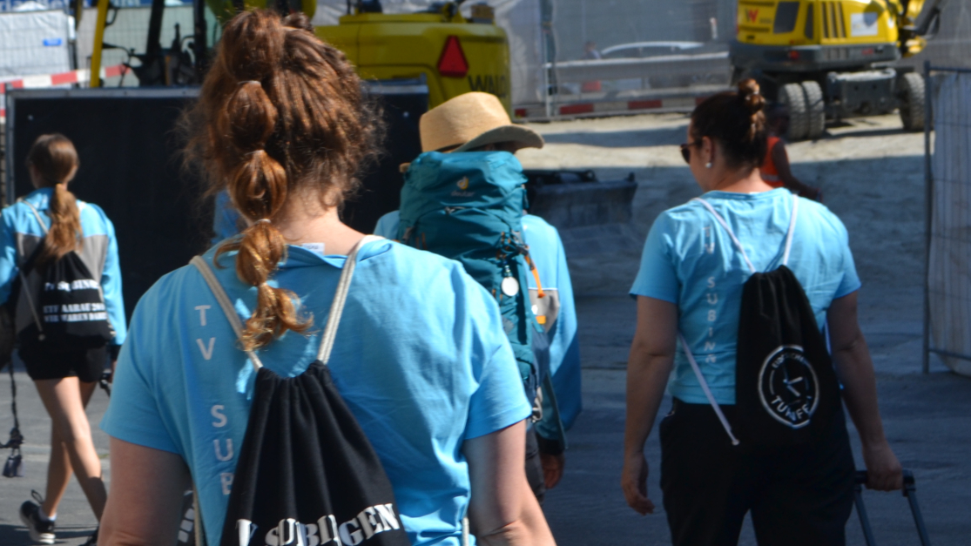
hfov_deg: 21.0
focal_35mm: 101
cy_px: 220
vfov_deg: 12.0
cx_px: 263
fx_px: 2599
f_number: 8
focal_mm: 35
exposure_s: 1/250
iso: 100
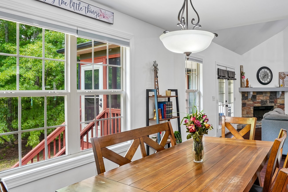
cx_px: 185
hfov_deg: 70.0
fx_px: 200
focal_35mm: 25
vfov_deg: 51.2
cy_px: 89
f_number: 8
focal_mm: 16
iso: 400
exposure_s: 1/8
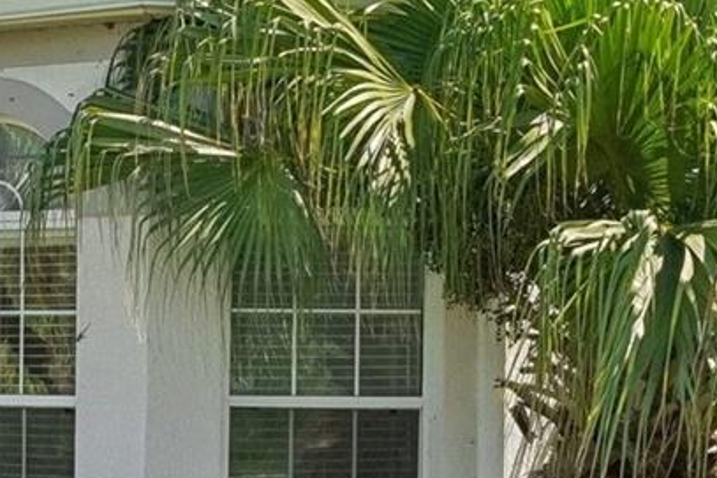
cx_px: -231
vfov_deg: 11.2
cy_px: 429
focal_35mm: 122
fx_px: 2429
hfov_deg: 15.9
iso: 800
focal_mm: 21
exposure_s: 1/1600
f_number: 8
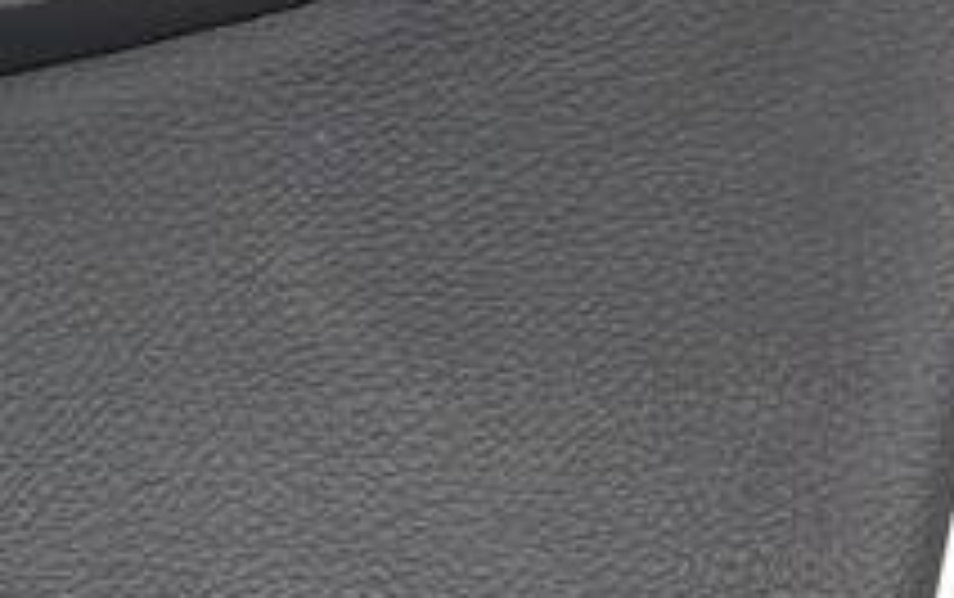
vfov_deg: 6.7
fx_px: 4867
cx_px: -1944
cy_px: 1322
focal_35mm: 187
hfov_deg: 9.0
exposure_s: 1/159
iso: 50
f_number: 2.4
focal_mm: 4.3
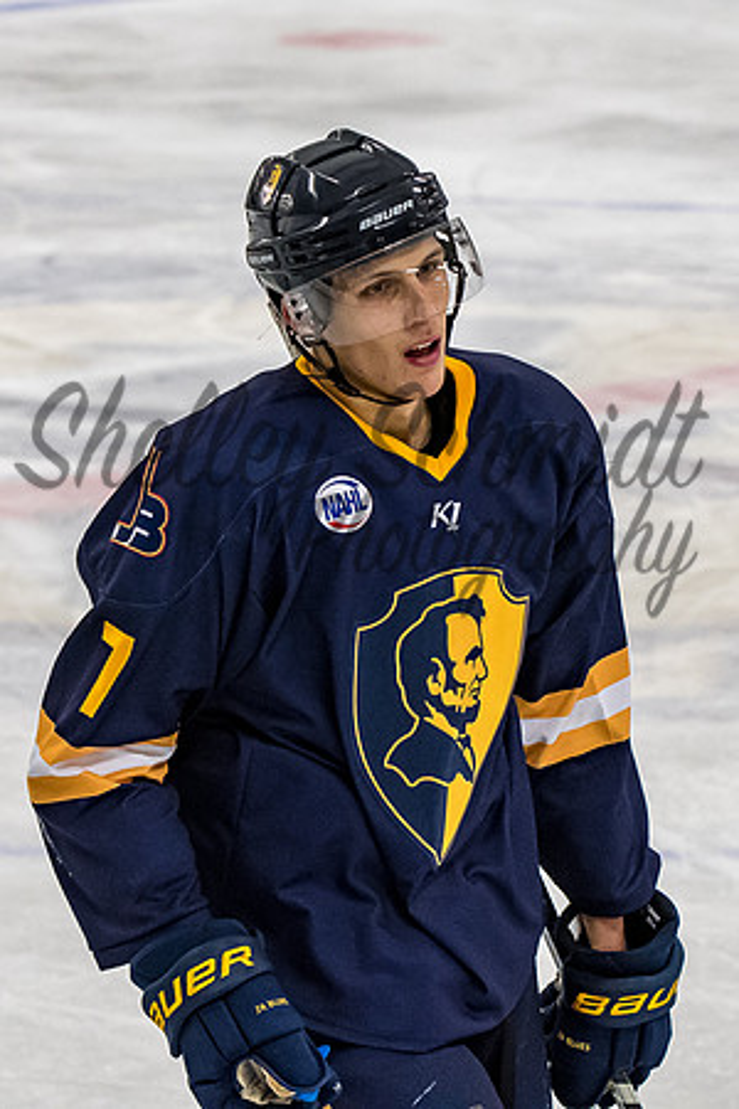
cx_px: 382
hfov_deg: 5.8
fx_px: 7311
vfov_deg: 8.7
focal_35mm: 237
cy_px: 459
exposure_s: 1/800
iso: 2500
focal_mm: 90
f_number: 4
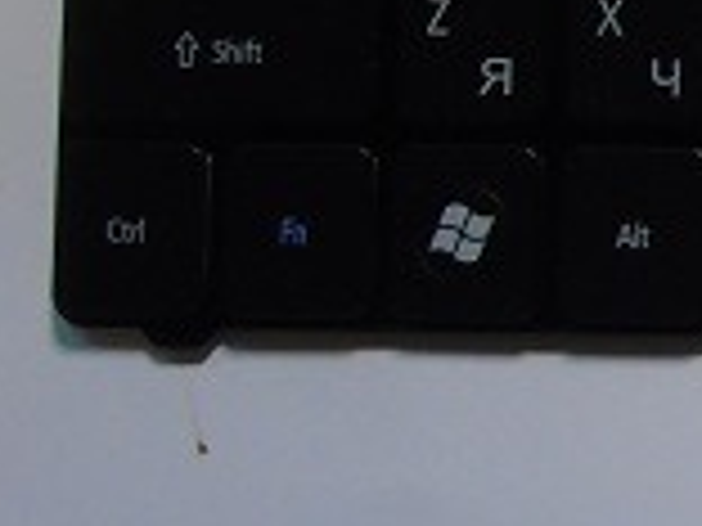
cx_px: 1652
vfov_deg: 10.3
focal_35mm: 139
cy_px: -288
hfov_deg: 11.7
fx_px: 2819
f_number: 6.4
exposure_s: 1/13
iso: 200
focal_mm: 5.2
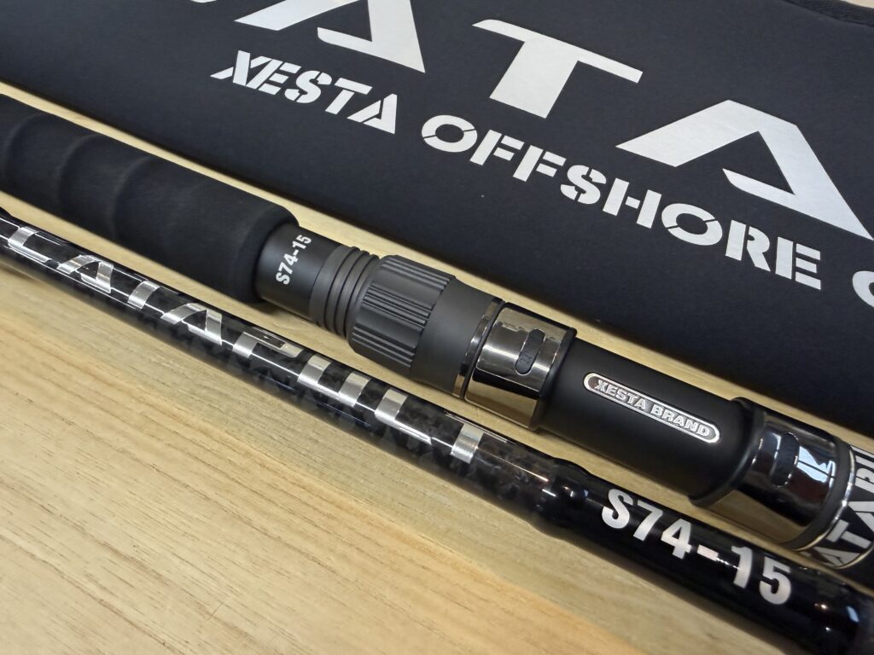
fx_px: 606
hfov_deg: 71.6
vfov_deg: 56.8
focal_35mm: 24
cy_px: 328
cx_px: 437
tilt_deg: -59.3
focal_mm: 2.22
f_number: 2.2
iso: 320
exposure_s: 1/100
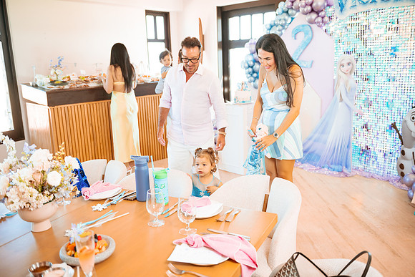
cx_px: 208
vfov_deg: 41.1
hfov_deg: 58.7
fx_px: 369
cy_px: 138
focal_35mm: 32
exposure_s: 1/200
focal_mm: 32
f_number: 2.8
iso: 640
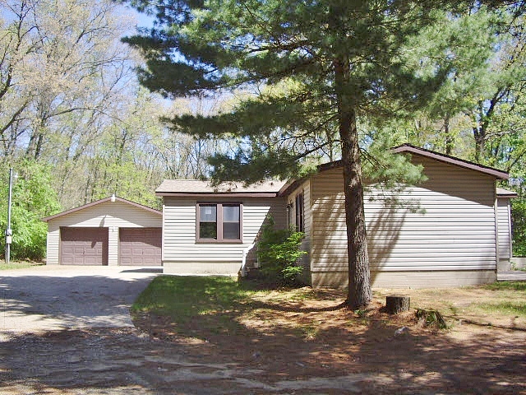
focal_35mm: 38
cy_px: 198
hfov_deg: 49.0
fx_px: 577
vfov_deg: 37.7
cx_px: 263
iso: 64
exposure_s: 1/500
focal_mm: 7.9
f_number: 2.8
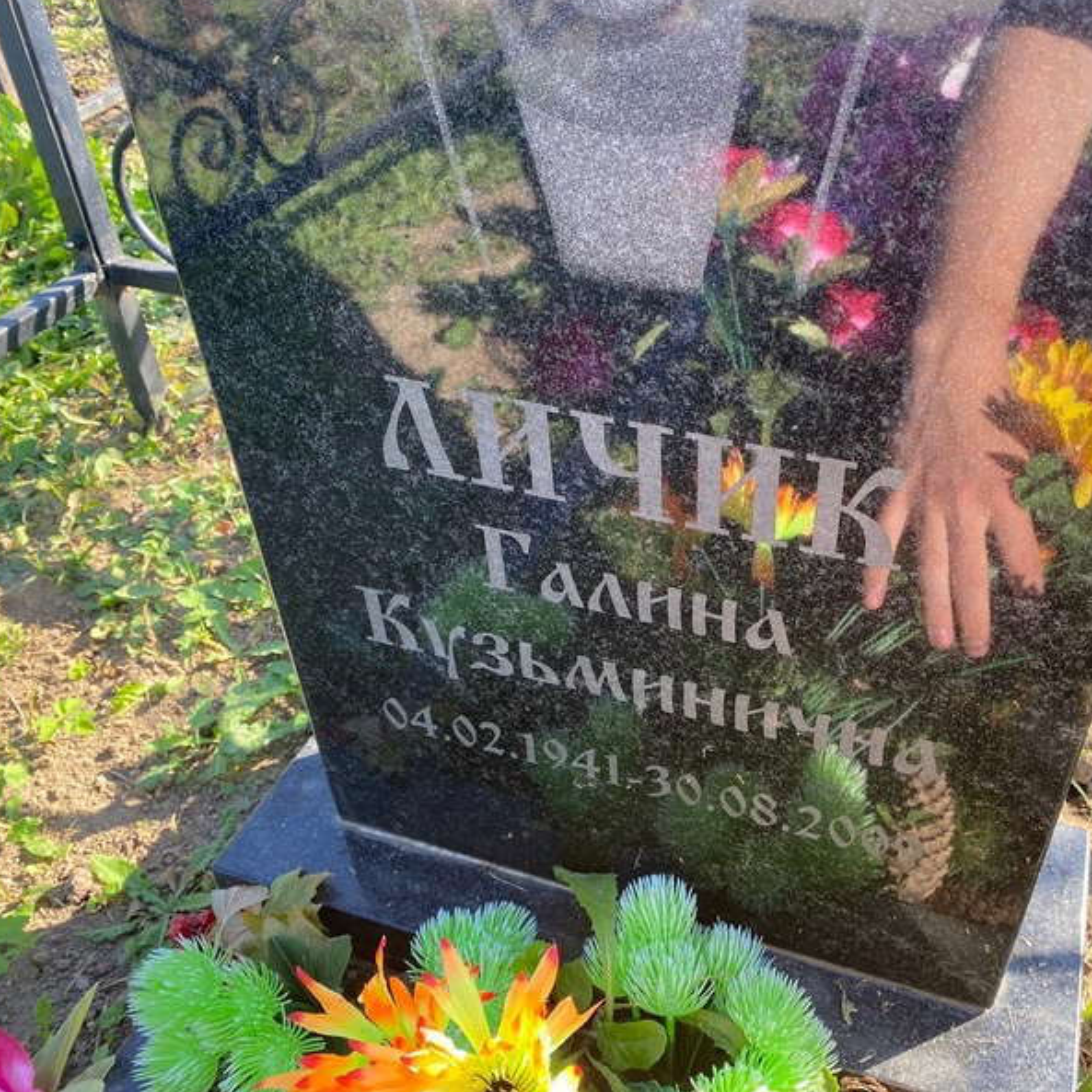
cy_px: 543
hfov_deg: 52.0
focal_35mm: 31
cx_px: 685
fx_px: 1106
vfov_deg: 52.5
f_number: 1.8
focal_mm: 4.25
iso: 32
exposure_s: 1/197
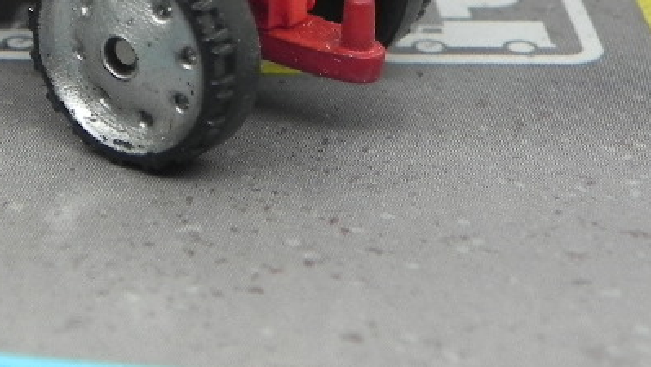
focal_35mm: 162
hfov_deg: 13.2
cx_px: 160
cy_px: -91
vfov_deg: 7.4
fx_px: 2798
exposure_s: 1/77.3
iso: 160
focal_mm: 10.3
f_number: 3.5
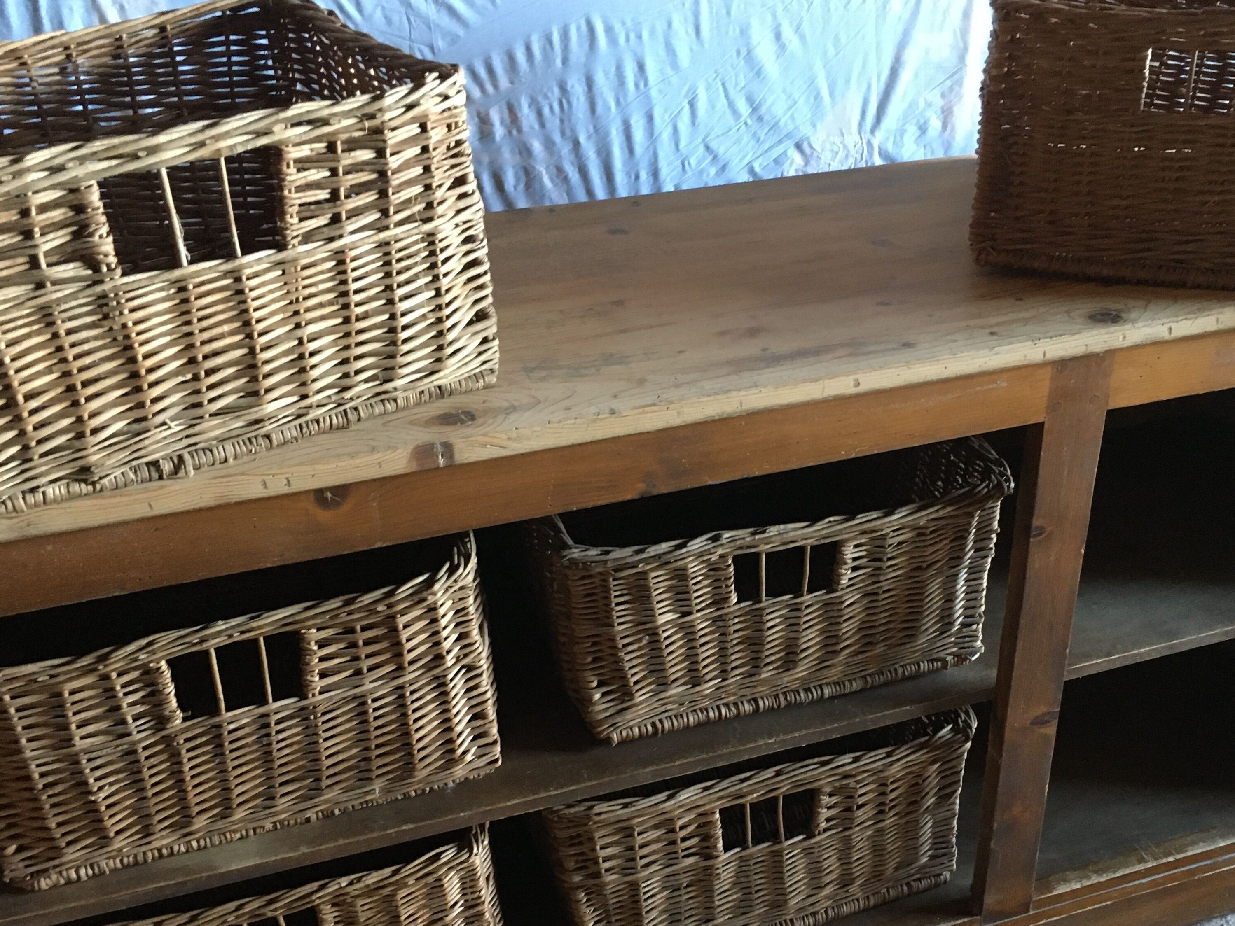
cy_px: 588
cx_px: 729
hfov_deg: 47.6
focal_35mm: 39
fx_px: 1392
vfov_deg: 36.6
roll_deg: +0.6
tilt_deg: -31.5
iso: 200
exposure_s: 1/20
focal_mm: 4.15
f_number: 2.2
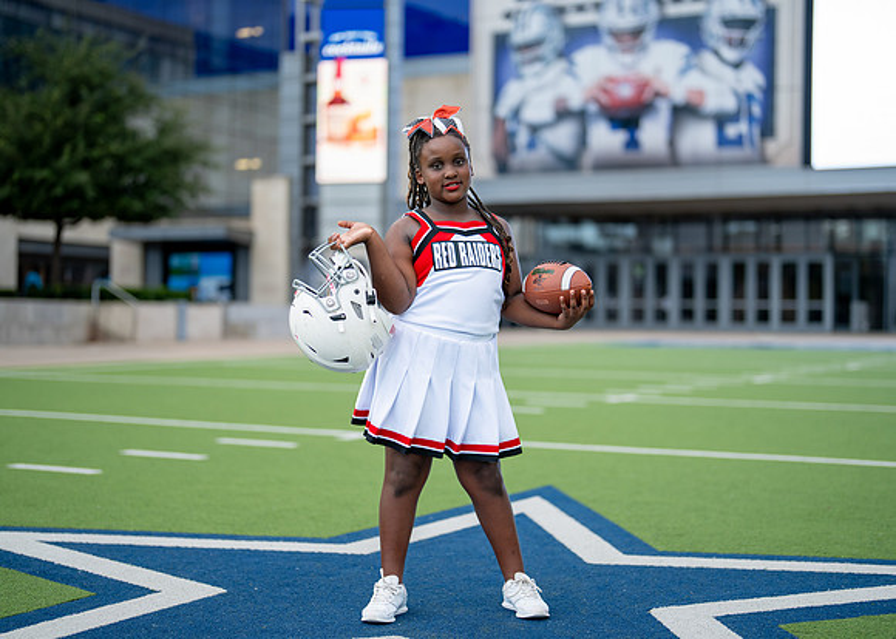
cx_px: 460
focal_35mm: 59
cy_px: 323
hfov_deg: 33.2
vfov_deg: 24.0
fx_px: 1505
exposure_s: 1/1250
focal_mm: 50
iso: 160
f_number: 1.2
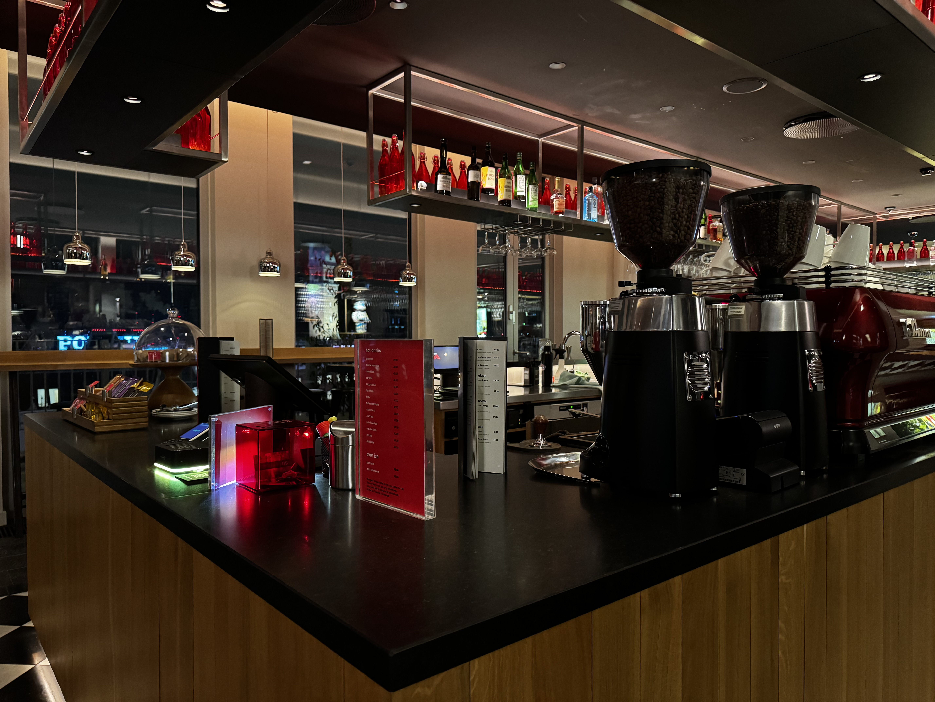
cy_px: 351
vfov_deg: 56.8
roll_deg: -0.1
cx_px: 468
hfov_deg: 71.6
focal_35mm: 24
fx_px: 648
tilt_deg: -1.7
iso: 1000
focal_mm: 6.76
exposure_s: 1/31
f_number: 1.78
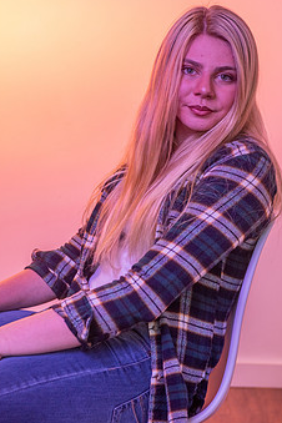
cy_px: 162
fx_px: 1093
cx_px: 168
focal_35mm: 93
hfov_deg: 14.7
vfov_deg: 21.9
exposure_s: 1/250
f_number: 4
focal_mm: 70
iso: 500
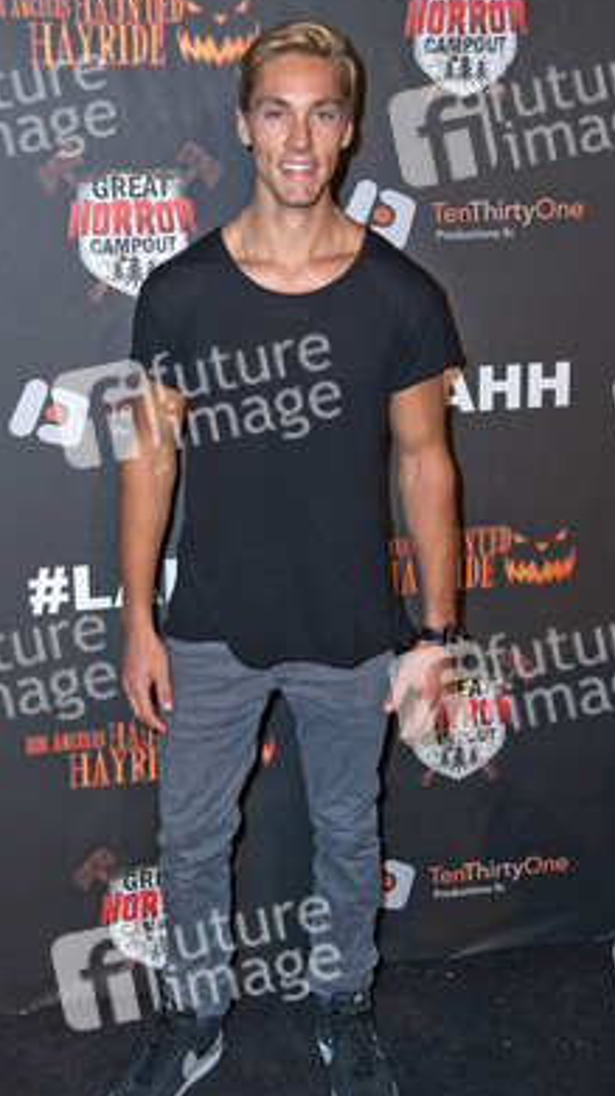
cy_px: 542
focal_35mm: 43
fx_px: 1248
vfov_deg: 47.4
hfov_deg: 27.7
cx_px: 279
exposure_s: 1/320
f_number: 4
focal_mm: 40
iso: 400
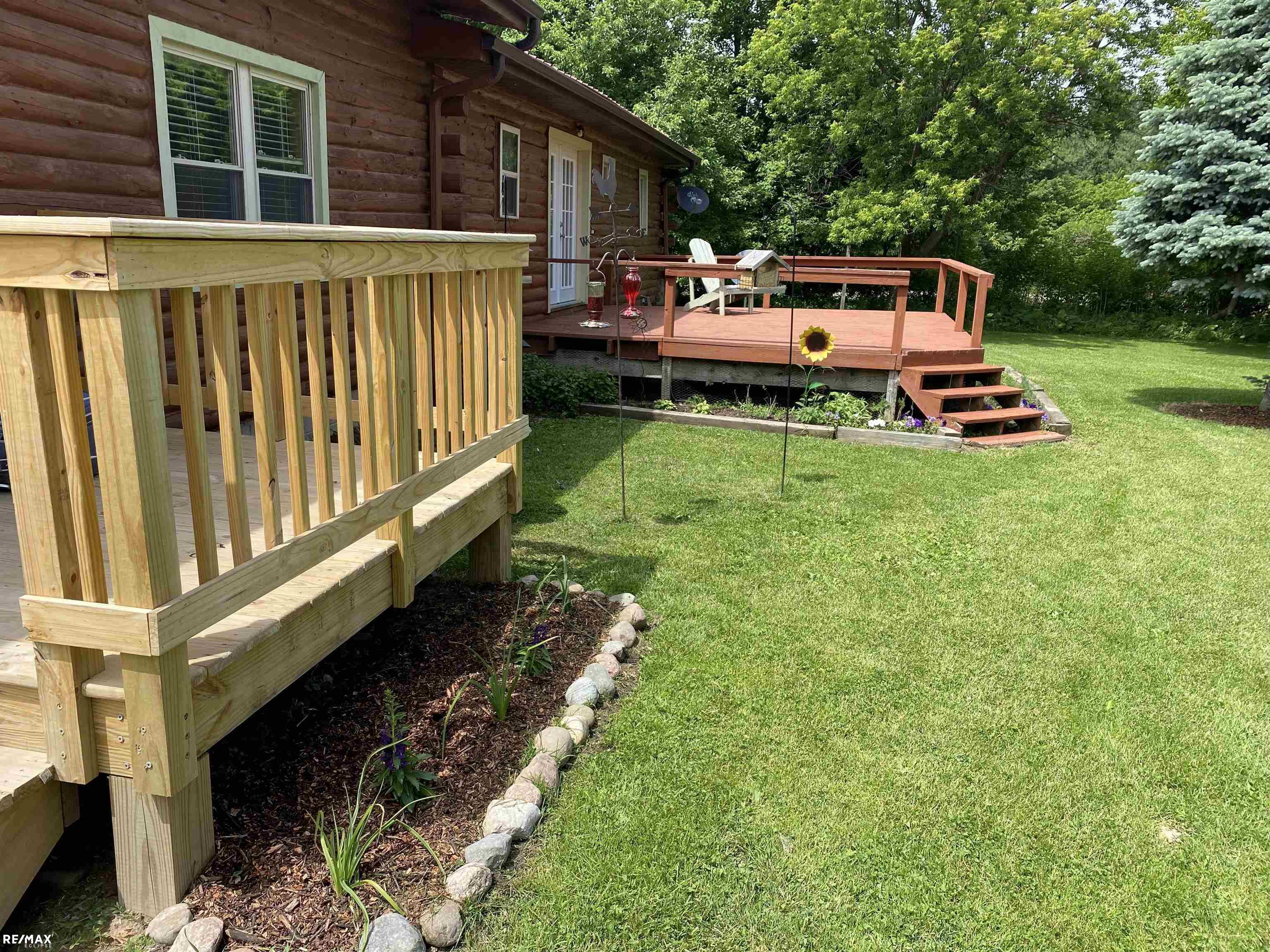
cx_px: 635
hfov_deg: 67.3
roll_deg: -1.4
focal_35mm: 26
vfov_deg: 53.1
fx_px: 954
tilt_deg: -14.4
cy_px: 476
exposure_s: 1/1124
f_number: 1.8
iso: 32
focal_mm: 4.25
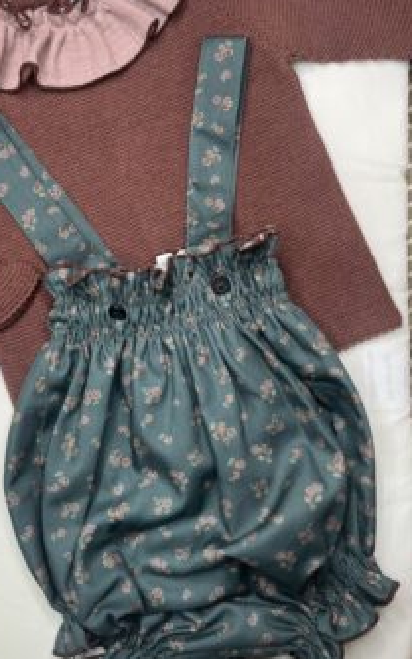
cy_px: 284
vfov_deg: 57.9
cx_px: 142
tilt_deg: -84.3
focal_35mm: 33
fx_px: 592
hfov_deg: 38.0
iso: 80
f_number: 1.6
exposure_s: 1/50
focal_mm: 5.1
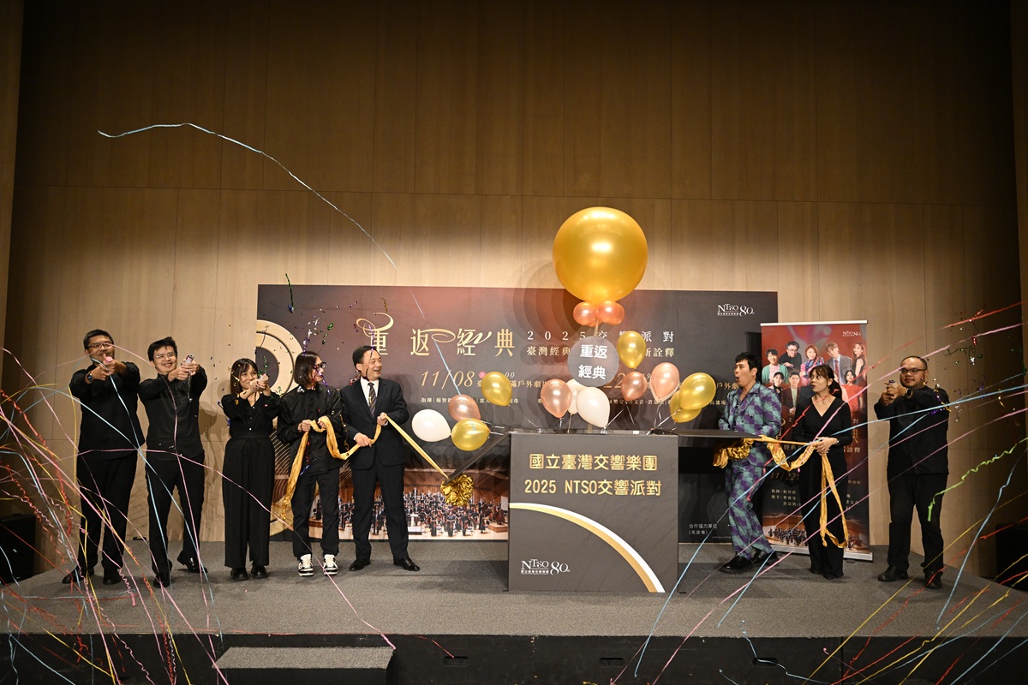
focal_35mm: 26
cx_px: 514
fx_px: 757
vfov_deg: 48.7
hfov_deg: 68.4
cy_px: 342
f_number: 2.8
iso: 3200
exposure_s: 1/500
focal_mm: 26.5
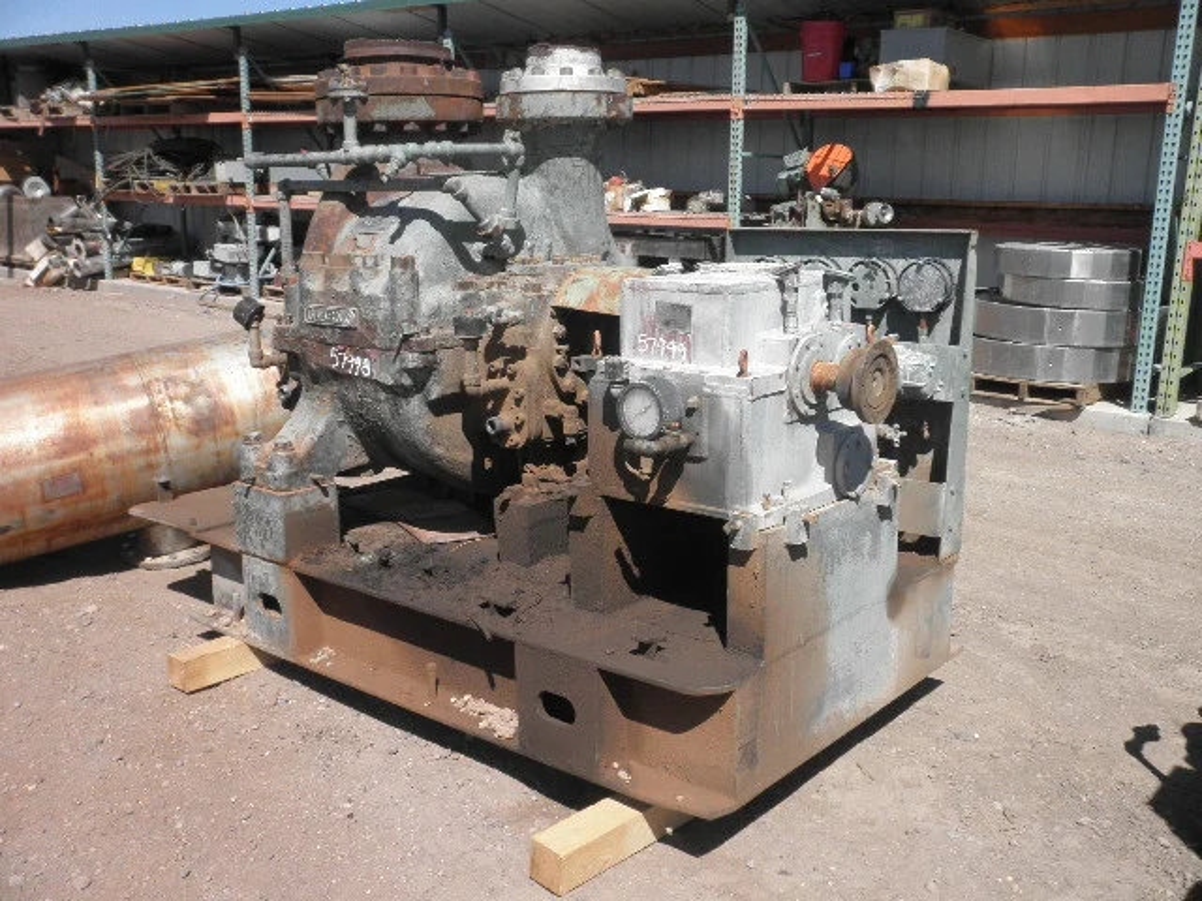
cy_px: 450
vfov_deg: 40.7
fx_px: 1215
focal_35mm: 35
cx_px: 601
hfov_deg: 52.6
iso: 64
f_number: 9.1
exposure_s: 1/125
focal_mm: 6.1
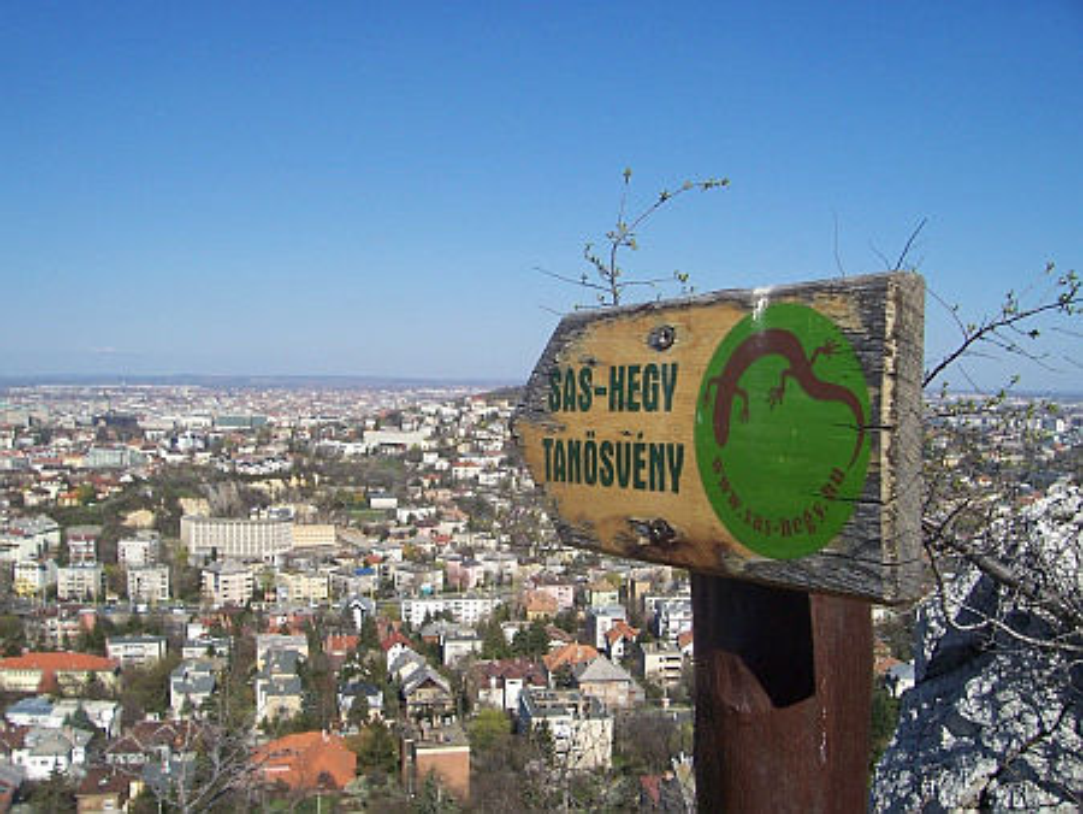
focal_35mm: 34
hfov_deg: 53.9
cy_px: 407
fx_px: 1064
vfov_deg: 41.8
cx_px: 542
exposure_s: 1/750
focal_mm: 5.6
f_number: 5.6
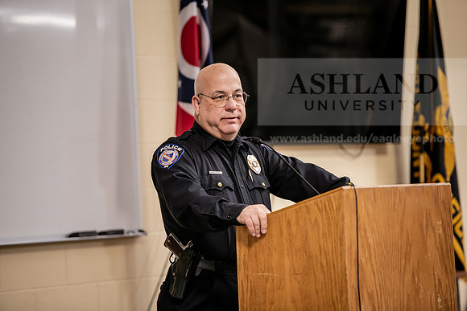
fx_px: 2271
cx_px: 234
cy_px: 156
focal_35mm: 175
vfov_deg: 7.9
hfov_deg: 11.7
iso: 1600
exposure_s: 1/200
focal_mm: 175
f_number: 3.2
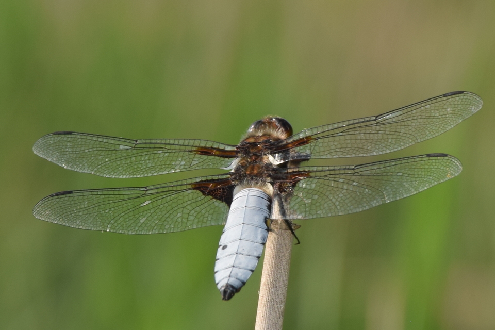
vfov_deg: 6.5
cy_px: 165
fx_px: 2887
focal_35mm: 210
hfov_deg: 9.8
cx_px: 248
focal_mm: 140
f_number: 13
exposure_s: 1/160
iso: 100
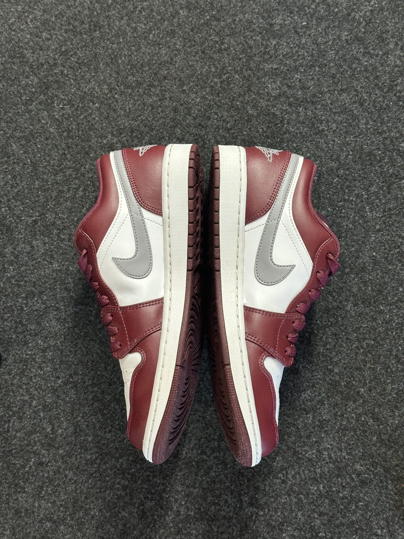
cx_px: 202
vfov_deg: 39.7
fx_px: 747
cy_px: 270
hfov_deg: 30.3
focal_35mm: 48
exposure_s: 1/33
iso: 200
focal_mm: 6.86
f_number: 1.78
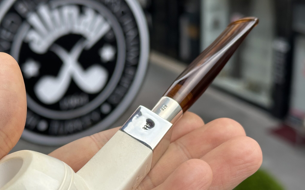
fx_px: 532
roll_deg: +3.7
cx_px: 129
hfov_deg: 31.9
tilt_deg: -24.6
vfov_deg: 20.3
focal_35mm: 64
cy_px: 121
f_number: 1.78
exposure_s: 1/803
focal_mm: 6.86
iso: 64
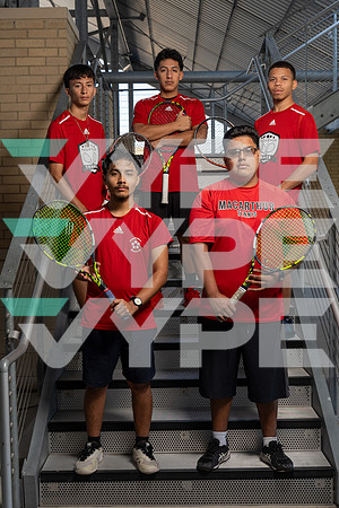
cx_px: 170
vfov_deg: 41.1
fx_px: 678
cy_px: 254
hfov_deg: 28.1
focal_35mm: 48
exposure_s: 1/250
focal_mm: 48
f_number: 8
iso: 250
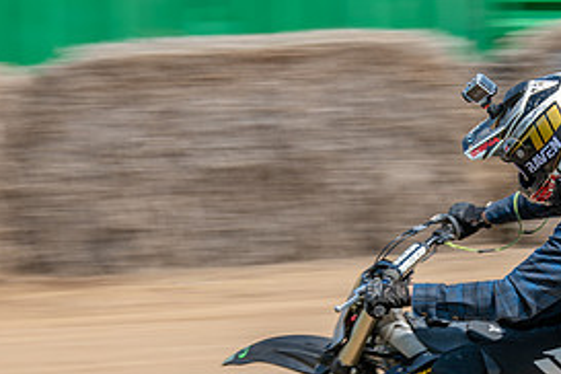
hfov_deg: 9.2
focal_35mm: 222
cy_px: 315
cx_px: 473
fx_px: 3459
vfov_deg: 6.2
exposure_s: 1/125
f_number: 8
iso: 100
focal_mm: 95
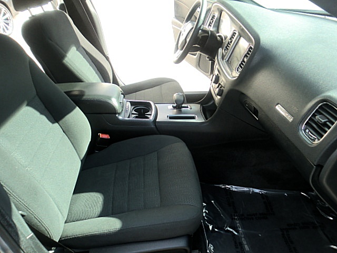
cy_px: 126
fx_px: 253
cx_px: 168
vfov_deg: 53.1
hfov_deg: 67.3
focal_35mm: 26
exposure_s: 1/125
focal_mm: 4.65
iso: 64
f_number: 2.6
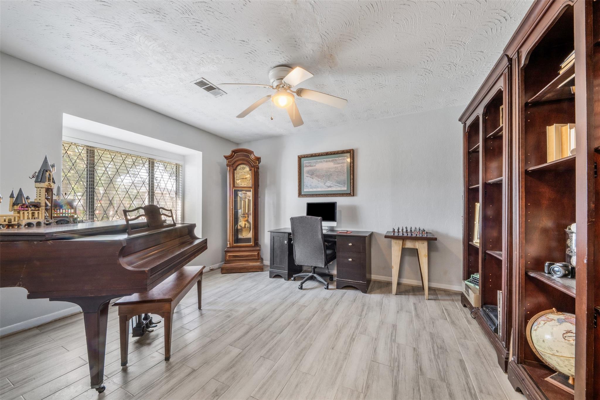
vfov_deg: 90.0
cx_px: 300
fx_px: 200
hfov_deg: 112.6
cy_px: 200
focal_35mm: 12
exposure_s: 6
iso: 250
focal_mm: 12
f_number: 9
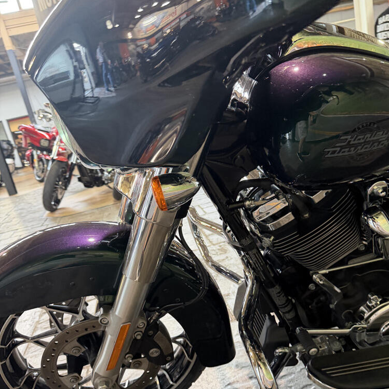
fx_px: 369
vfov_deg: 55.3
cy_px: 226
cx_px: 199
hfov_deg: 55.6
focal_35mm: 29
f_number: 1.78
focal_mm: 6.76
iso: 250
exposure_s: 1/60
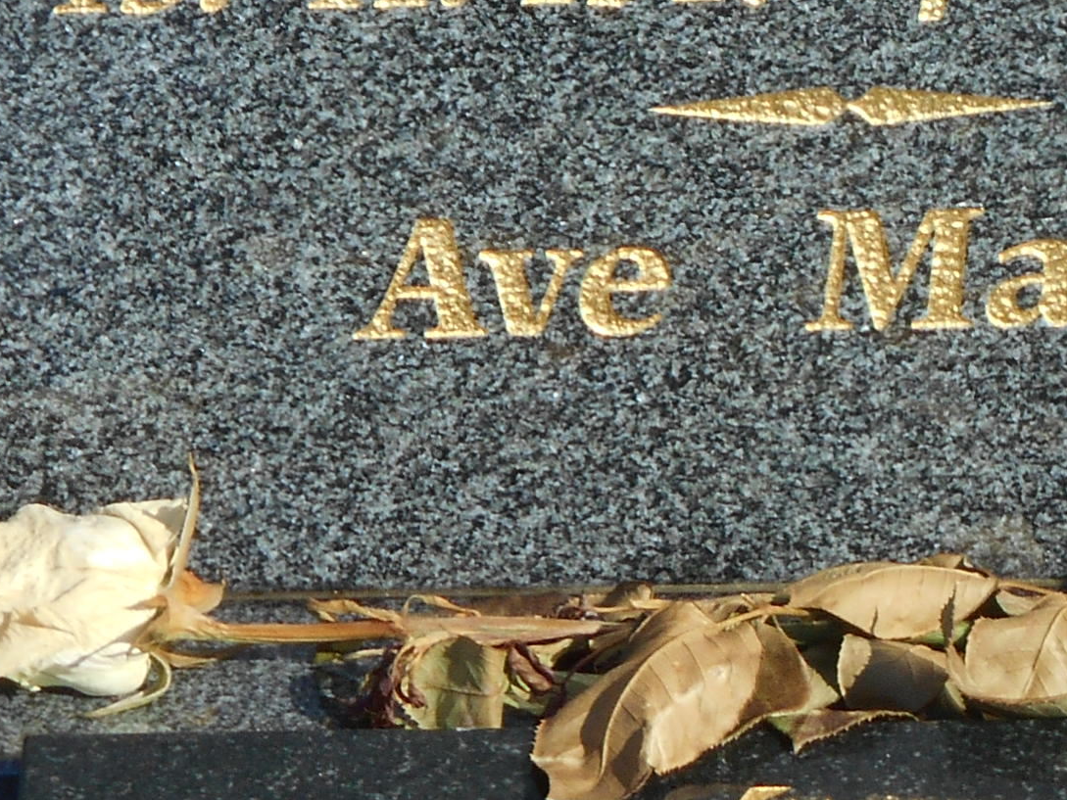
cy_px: -452
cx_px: 724
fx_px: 8878
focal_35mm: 288
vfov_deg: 5.1
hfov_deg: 6.9
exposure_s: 1/200
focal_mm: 15.4
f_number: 6.3
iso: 80
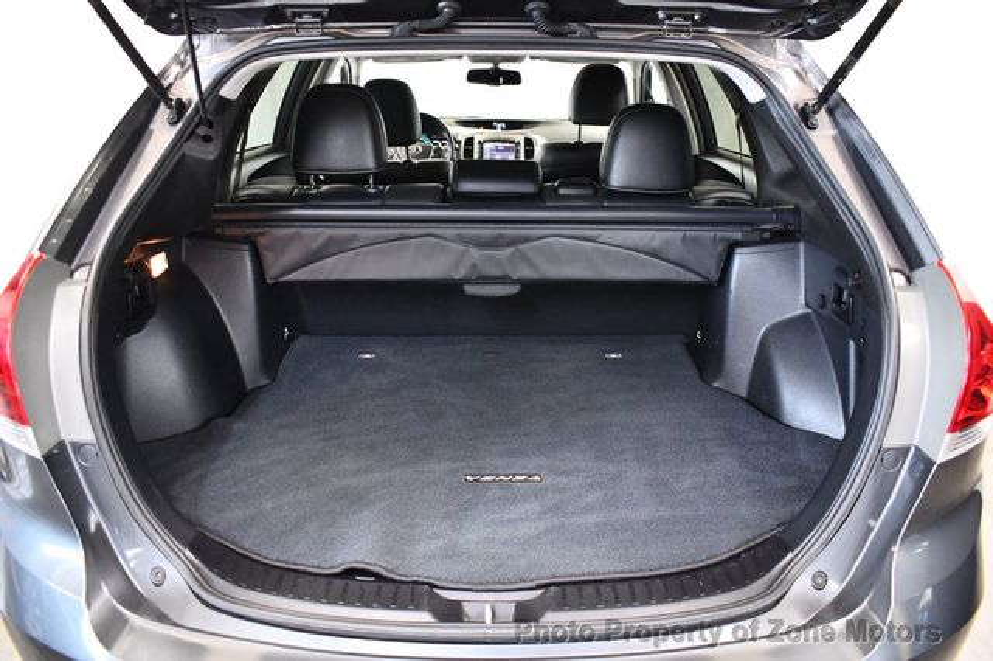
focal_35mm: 27
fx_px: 744
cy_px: 330
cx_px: 496
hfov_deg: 67.4
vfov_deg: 47.9
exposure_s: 1/60
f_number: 3.5
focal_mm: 18
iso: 4500
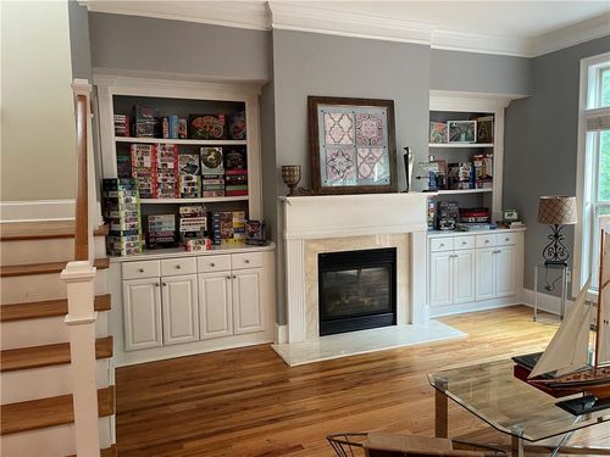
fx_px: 458
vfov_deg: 53.1
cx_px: 305
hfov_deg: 67.3
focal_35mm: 26
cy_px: 228
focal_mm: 4.2
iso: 200
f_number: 1.6
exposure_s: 1/60
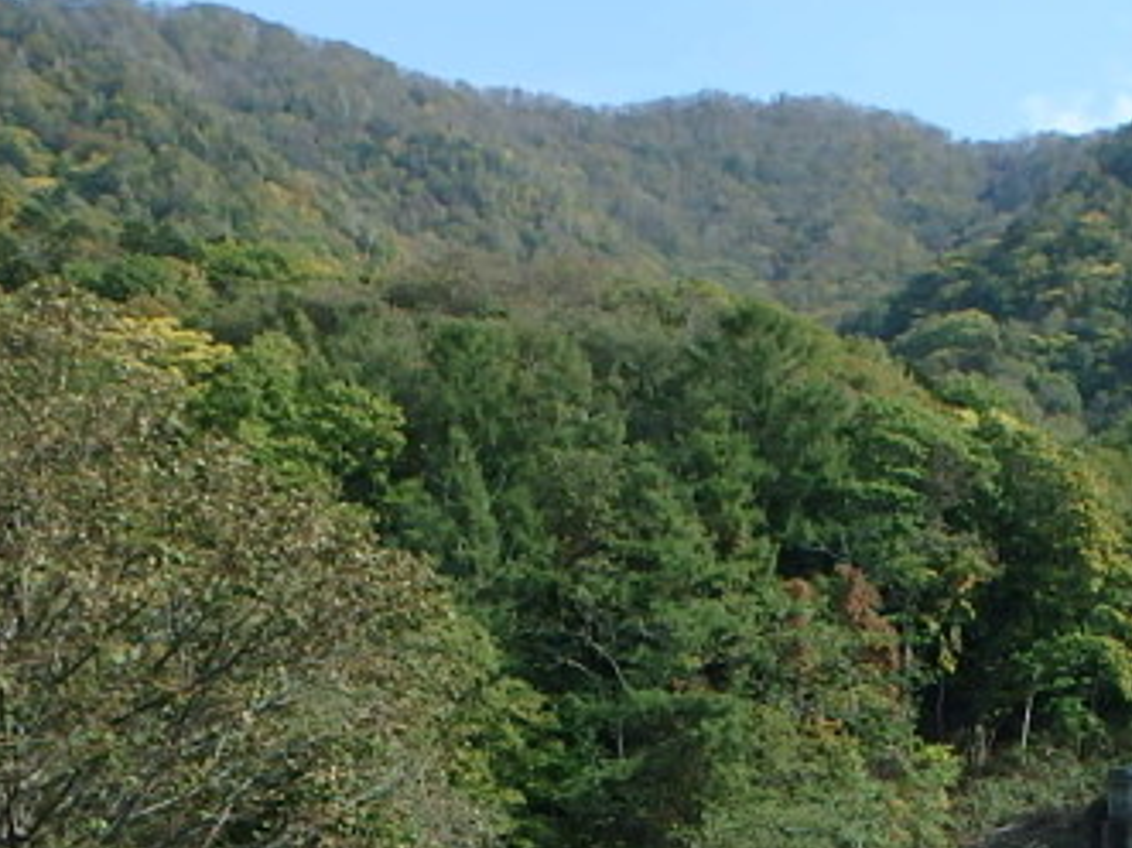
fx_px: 2125
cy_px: 1019
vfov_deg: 21.0
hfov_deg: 28.8
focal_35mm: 65
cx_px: 999
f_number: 3.5
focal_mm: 3.7
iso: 125
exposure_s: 1/800
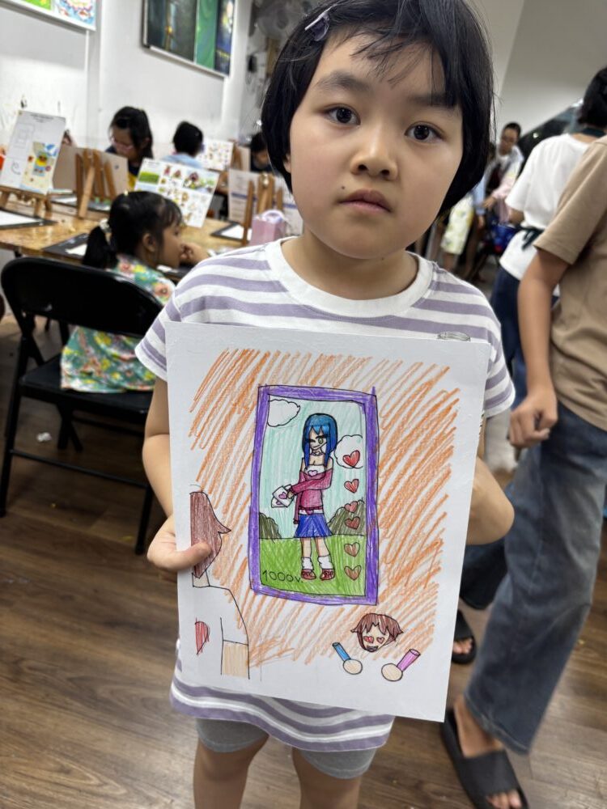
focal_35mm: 26
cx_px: 304
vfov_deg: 67.3
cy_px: 404
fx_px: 608
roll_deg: -10.0
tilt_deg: -23.0
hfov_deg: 53.1
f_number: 1.6
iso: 50
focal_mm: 5.96
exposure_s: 1/100
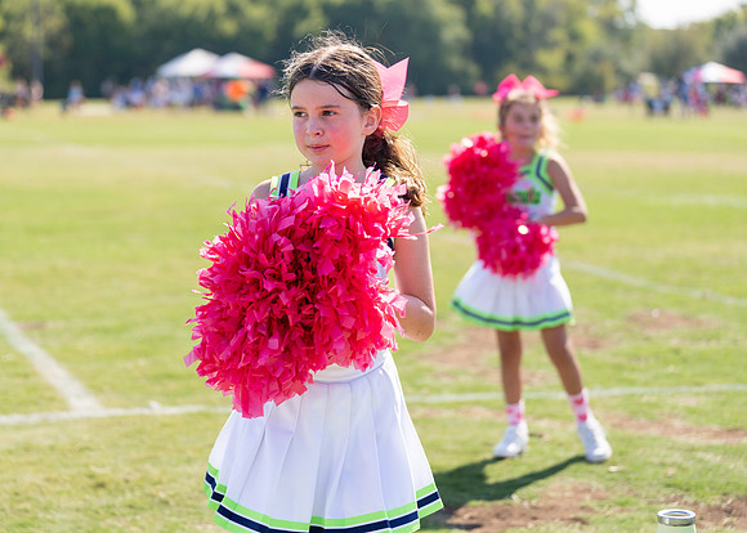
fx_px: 1872
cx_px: 298
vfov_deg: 16.2
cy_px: 212
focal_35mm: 88
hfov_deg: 22.5
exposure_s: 1/1000
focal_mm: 70
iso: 100
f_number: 2.8
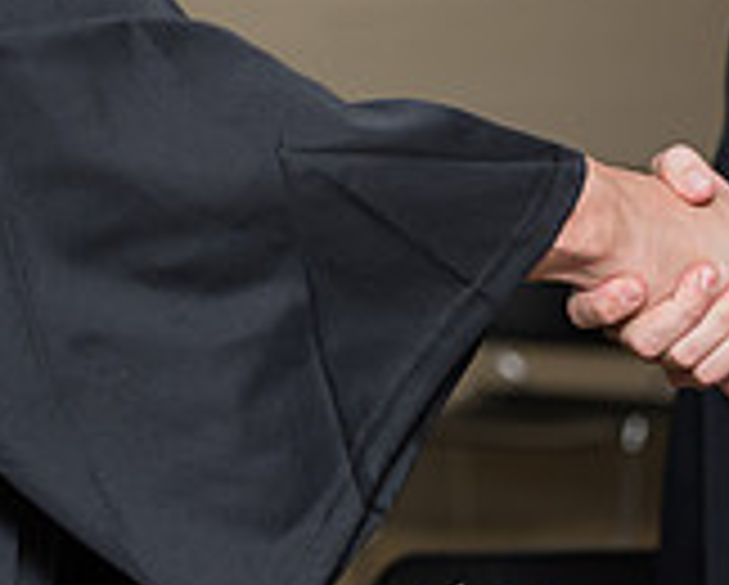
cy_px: -205
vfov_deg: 5.1
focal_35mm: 302
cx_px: 490
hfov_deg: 6.4
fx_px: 6524
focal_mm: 90
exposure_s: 1/200
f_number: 5
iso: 1000
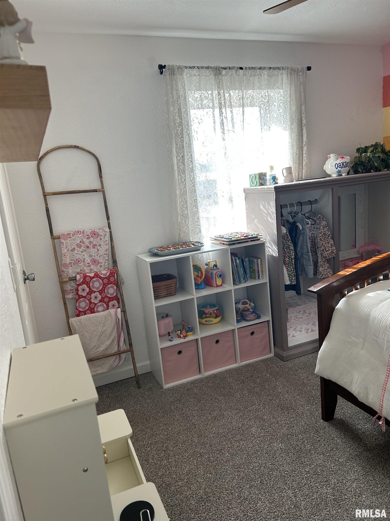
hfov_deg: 53.1
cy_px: 260
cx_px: 195
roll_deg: +5.5
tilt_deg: -11.6
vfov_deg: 67.3
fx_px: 391
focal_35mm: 26
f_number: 1.5
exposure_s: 1/121
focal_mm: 5.7
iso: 50
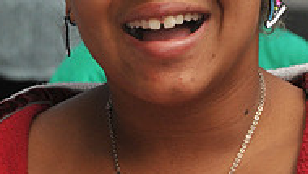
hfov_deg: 3.0
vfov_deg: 1.7
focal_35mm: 719
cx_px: 160
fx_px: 5874
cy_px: 55
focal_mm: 150
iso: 400
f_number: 16
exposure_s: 1/320
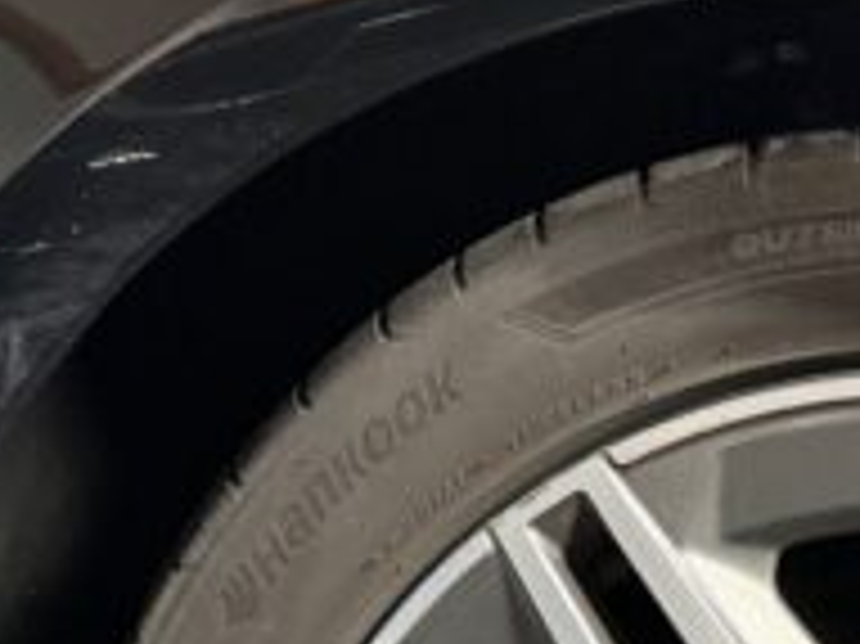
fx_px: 1937
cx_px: 964
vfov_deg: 16.9
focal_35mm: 78
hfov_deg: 23.4
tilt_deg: -18.7
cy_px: 993
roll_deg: +1.8
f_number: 1.78
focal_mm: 6.76
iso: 640
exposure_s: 1/33
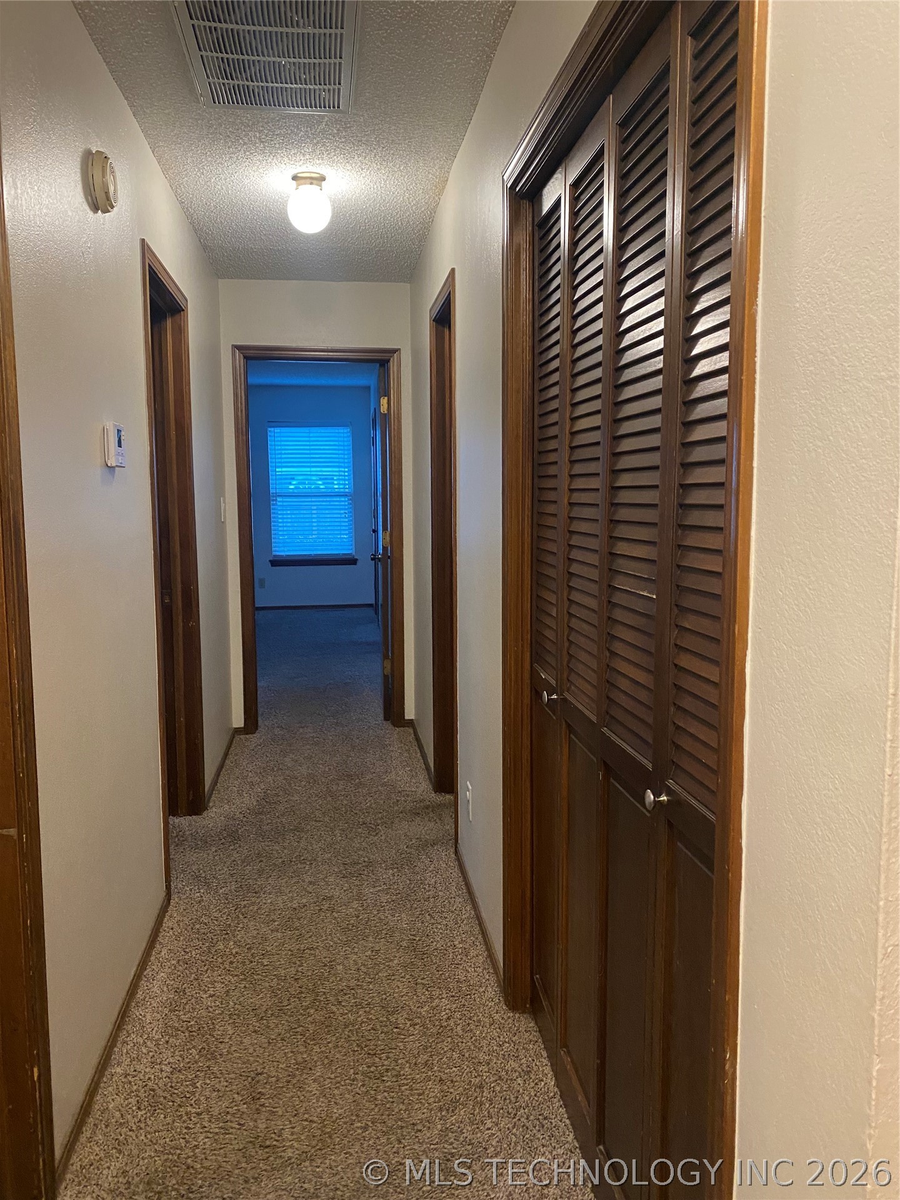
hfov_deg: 53.1
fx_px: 901
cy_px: 600
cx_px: 450
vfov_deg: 67.3
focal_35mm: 26
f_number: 1.8
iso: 320
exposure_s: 1/60
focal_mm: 4.25
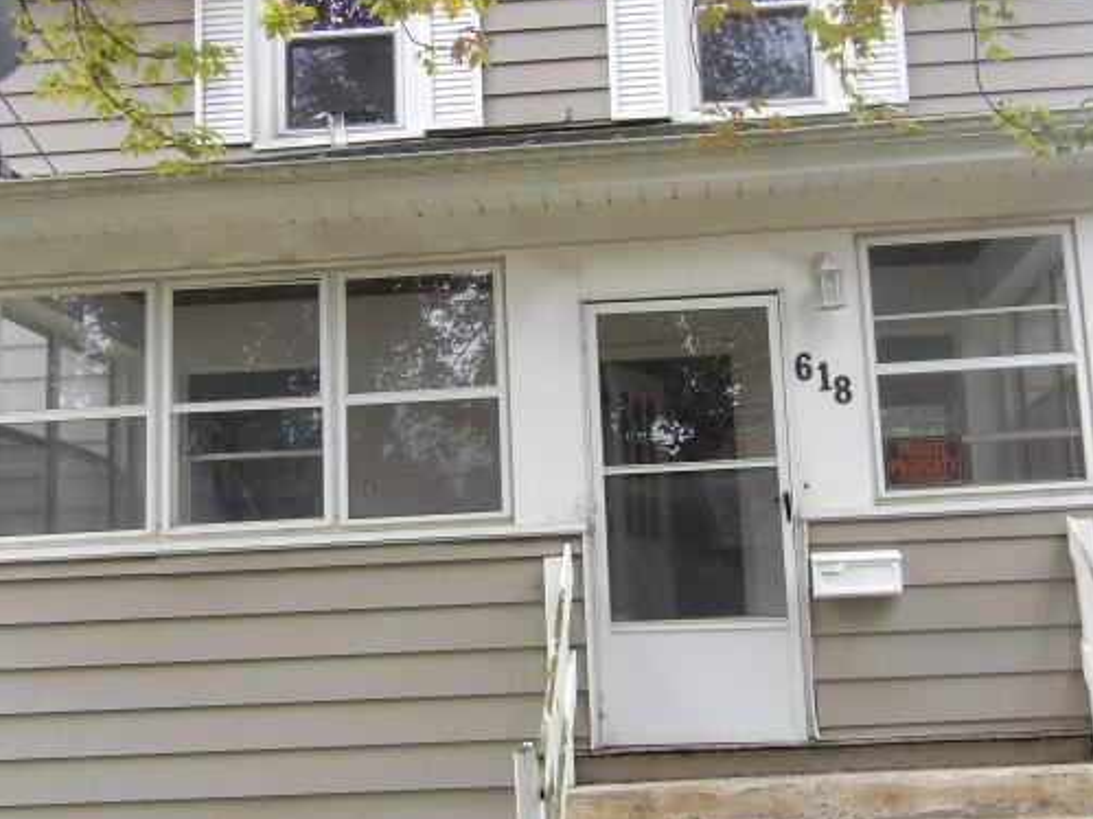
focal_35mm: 50
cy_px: 392
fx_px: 1578
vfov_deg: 29.1
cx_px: 594
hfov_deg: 38.2
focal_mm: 7
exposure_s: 1/83
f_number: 3.7
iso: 100
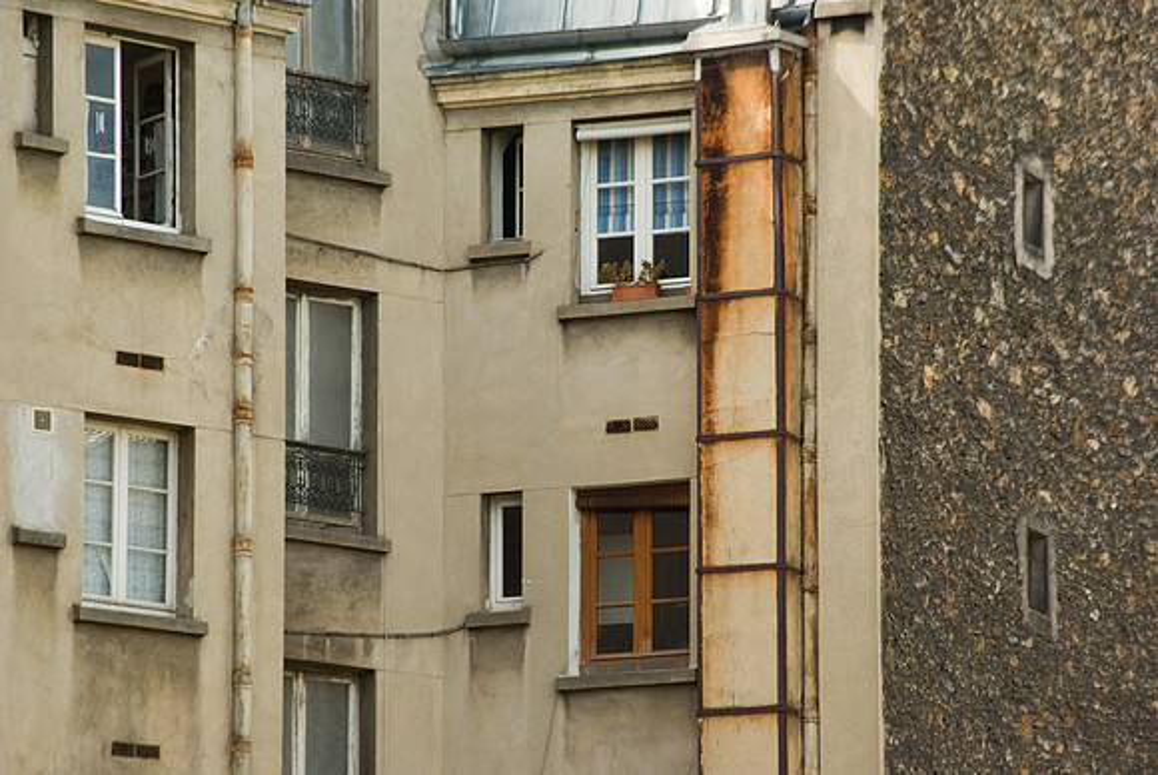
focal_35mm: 300
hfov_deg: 6.9
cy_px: 388
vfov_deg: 4.6
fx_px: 9659
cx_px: 579
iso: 140
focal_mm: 200
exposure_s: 1/180
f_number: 9.5
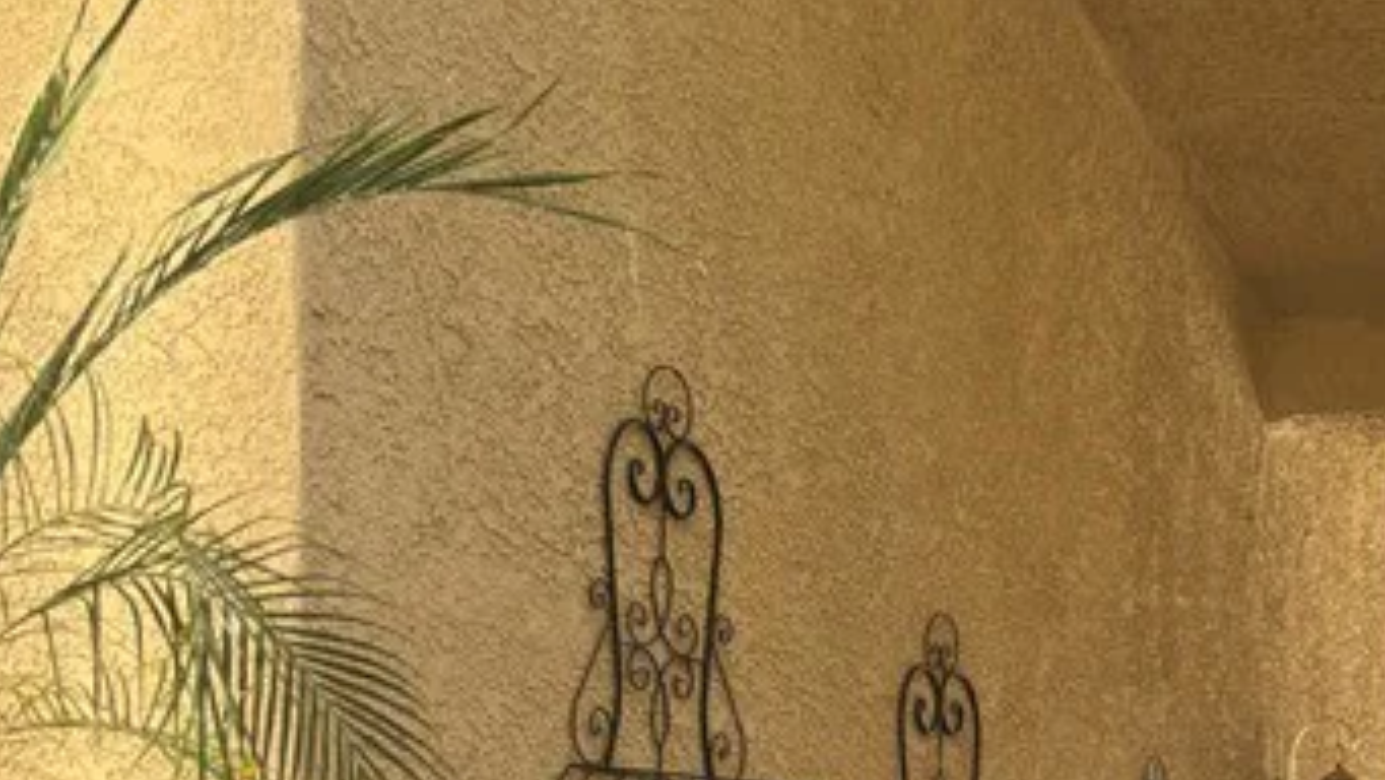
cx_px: 1369
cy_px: 861
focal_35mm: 85
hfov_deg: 24.0
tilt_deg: +0.7
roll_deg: -0.2
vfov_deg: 13.9
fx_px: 3122
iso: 50
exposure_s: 1/236
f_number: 1.6
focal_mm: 5.96
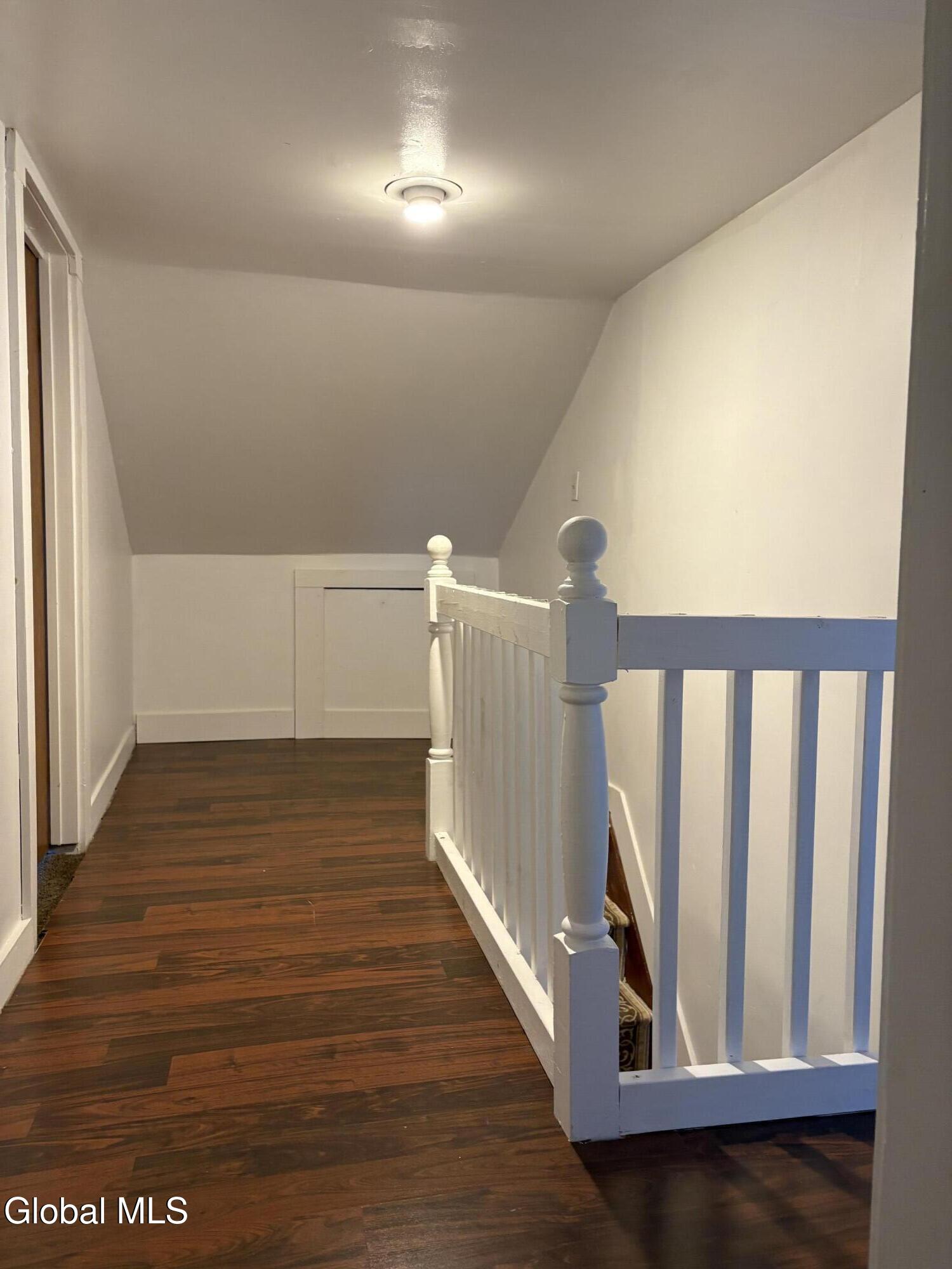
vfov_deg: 67.3
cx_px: 476
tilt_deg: -3.4
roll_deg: -0.8
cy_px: 634
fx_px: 953
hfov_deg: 53.1
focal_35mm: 26
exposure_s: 1/60
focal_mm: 5.96
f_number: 1.6
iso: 250
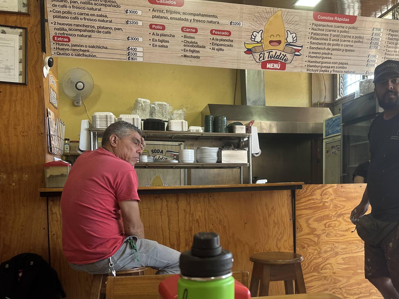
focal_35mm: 34
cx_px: 260
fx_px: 392
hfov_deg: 53.1
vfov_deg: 41.4
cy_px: 192
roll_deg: +1.1
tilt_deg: -1.2
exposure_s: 1/120
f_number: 1.78
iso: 125
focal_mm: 6.86
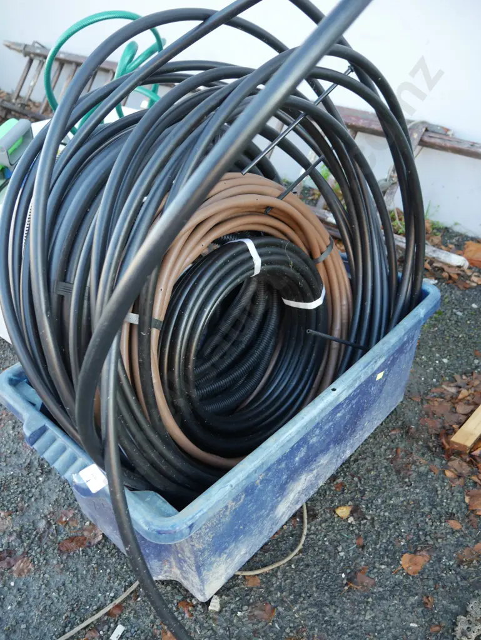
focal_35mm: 30
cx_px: 240
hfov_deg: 46.8
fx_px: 555
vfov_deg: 59.9
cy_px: 320
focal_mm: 15
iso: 320
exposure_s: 1/60
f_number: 3.6
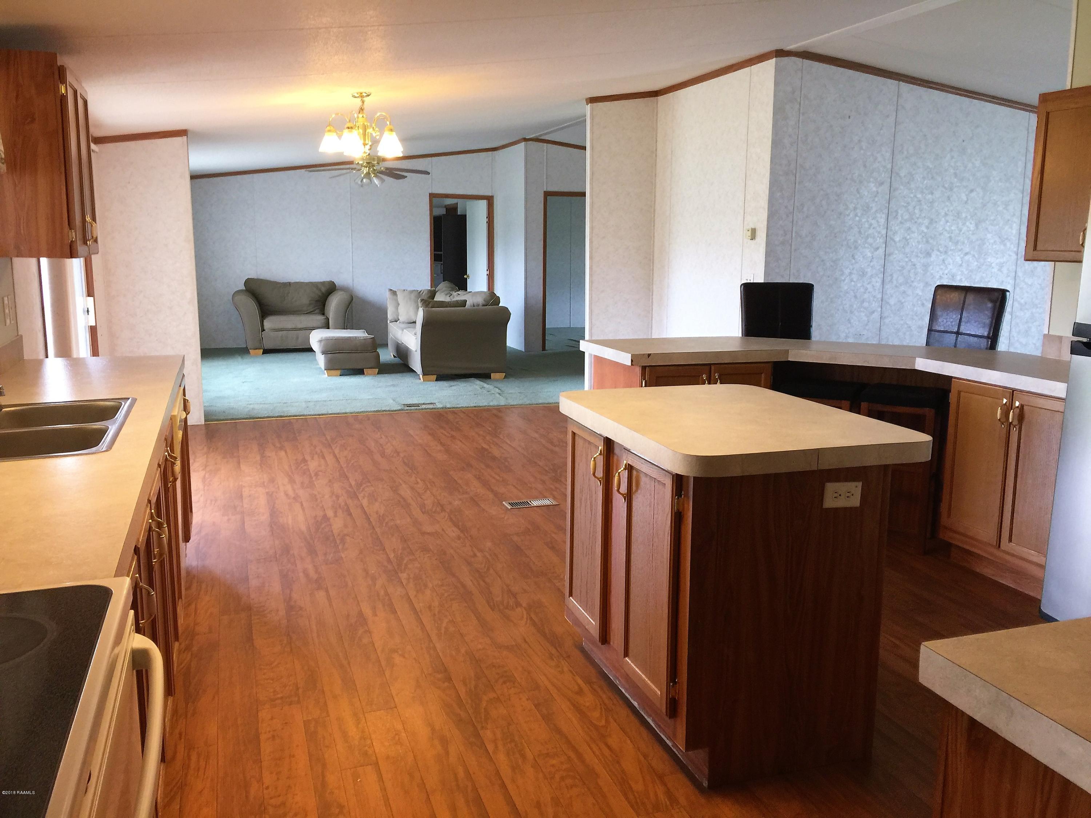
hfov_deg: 61.7
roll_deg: -1.2
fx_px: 914
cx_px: 546
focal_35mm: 29
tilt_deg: -11.5
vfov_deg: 48.2
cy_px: 409
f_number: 2.2
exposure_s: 1/30
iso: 50
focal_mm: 4.15
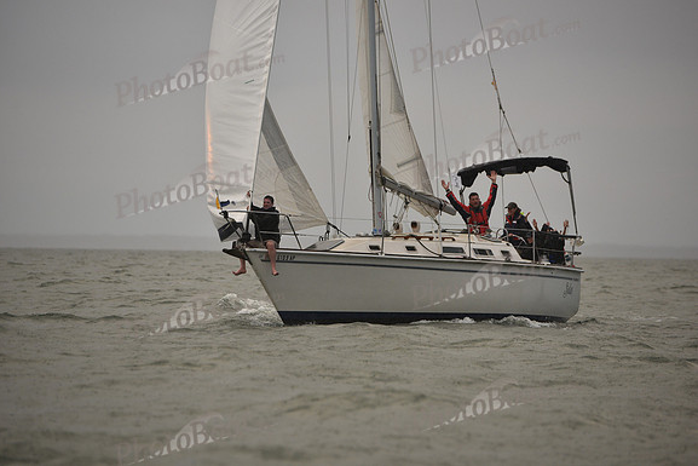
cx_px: 348
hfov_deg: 10.2
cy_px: 233
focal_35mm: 201
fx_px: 3898
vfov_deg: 6.8
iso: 400
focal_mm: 200
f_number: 4
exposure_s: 1/500
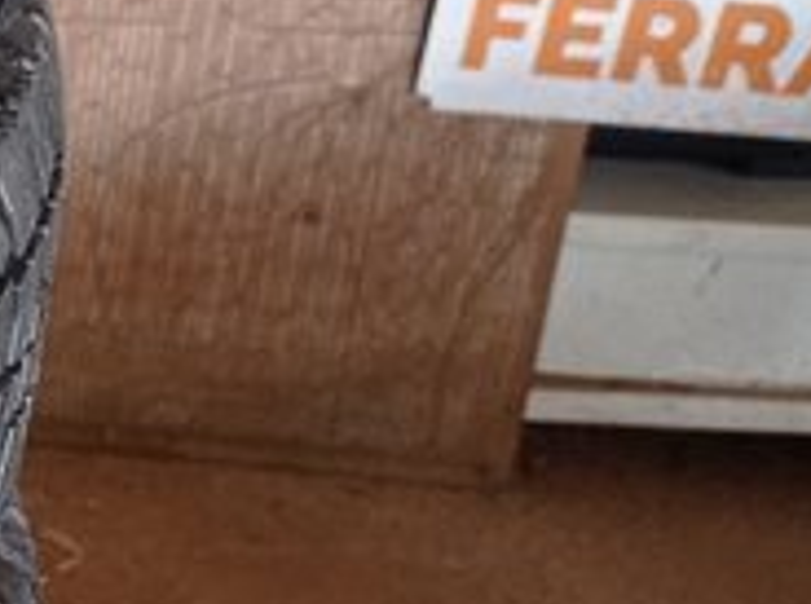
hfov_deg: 11.1
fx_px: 3645
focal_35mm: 156
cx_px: -1005
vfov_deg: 9.5
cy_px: 419
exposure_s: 1/30
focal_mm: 4.7
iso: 325
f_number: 1.79
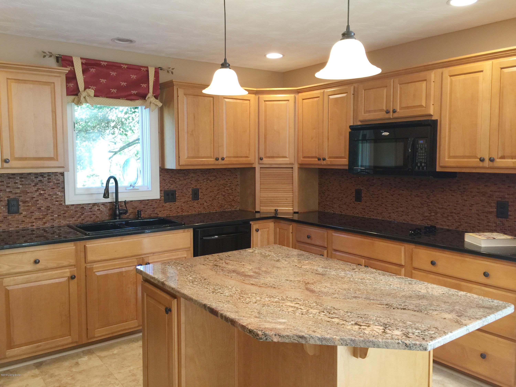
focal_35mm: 29
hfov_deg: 61.7
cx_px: 258
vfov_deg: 48.2
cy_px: 194
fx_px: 432
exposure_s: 1/15
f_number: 2.2
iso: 40
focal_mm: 4.15
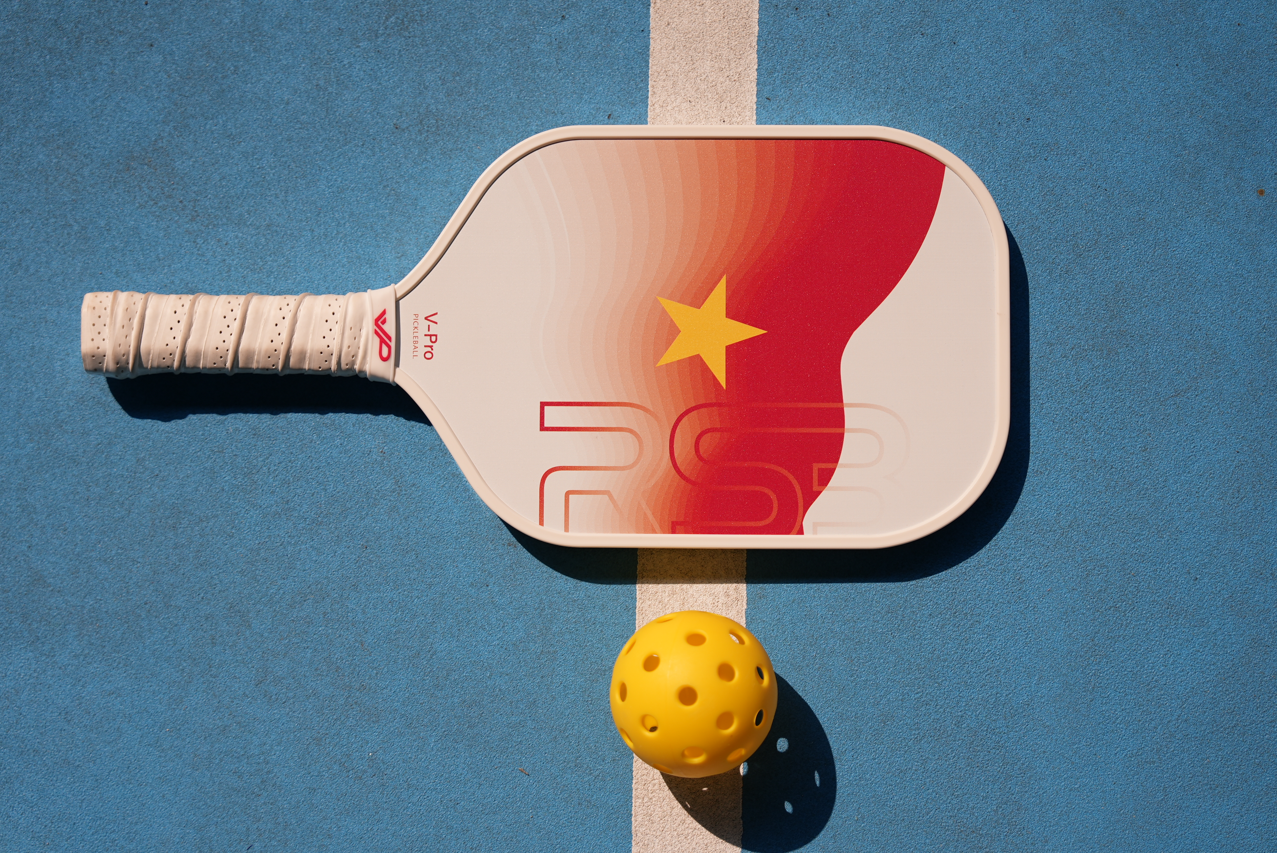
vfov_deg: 19.5
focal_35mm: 70
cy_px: 426
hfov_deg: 28.8
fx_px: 2484
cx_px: 638
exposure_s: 1/2000
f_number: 2.8
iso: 100
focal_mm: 70
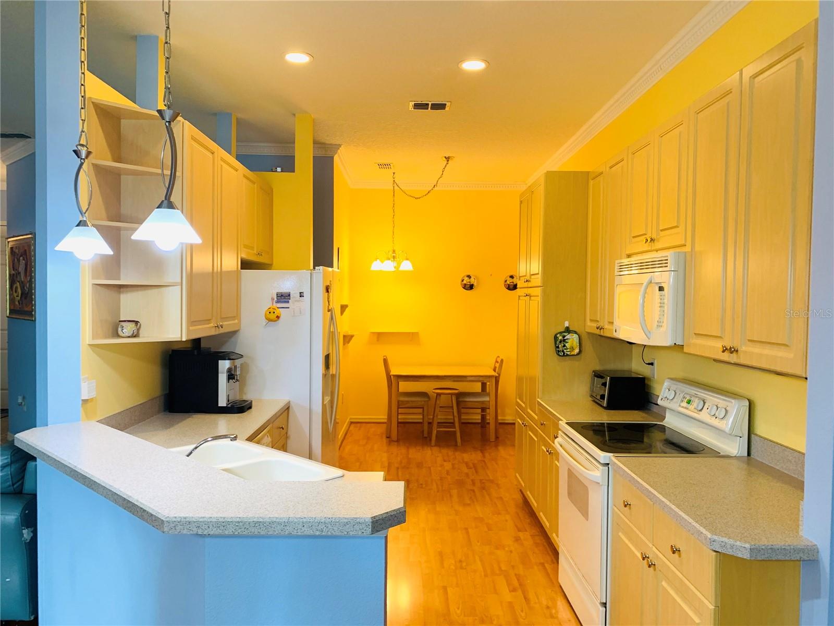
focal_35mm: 26
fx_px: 626
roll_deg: -0.6
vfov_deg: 53.1
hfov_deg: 67.3
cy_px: 313
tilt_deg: -1.5
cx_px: 417
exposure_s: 1/60
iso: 100
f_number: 1.8
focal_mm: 4.25
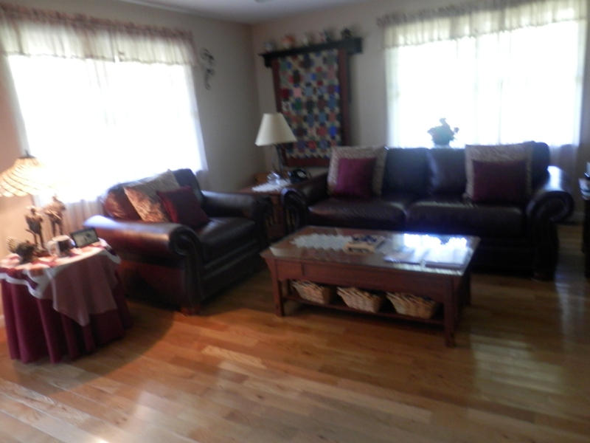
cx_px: 295
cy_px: 222
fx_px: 426
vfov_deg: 54.9
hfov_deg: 69.4
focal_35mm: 25
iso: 250
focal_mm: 4.5
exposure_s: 1/8
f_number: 3
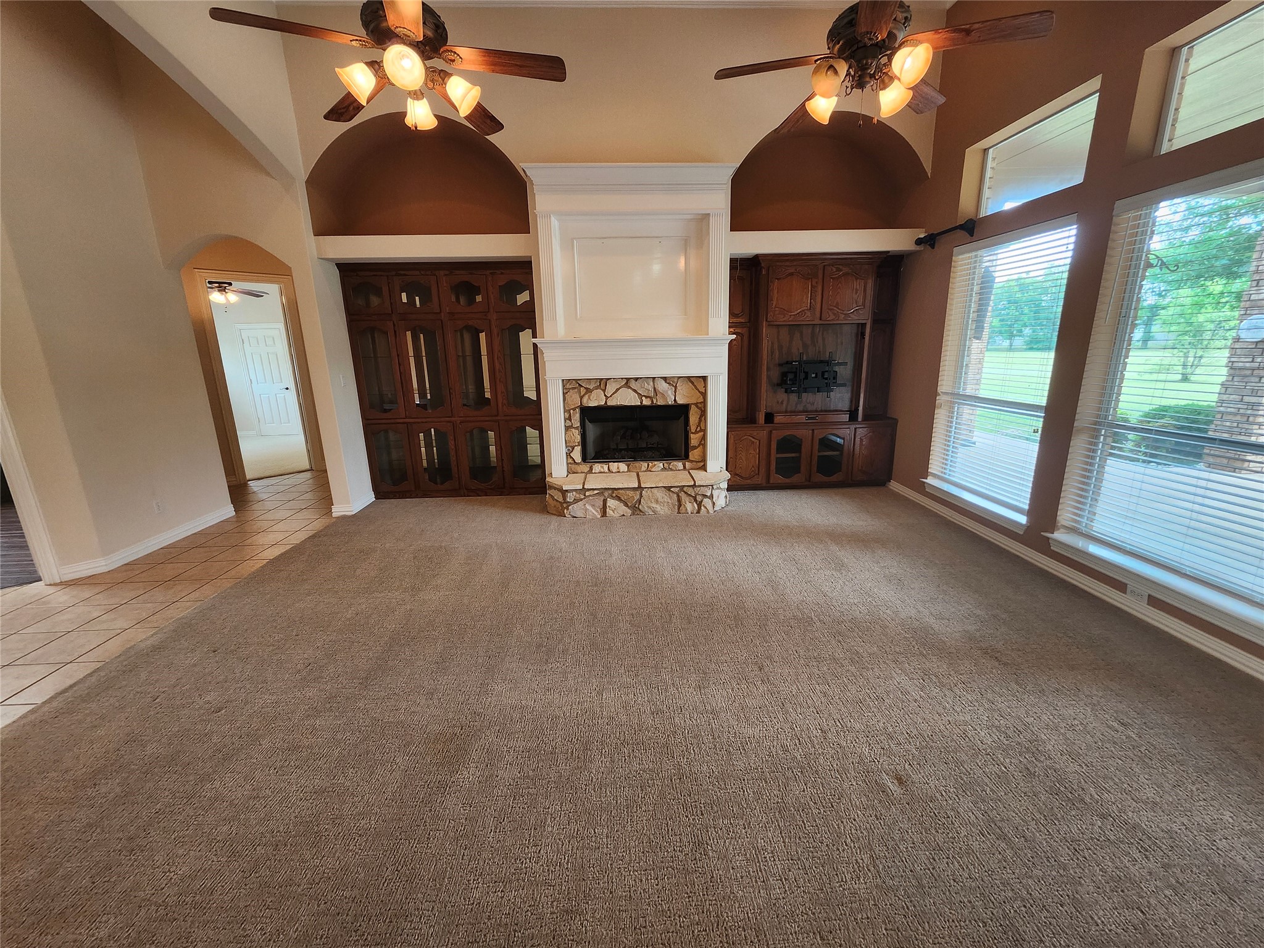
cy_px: 474
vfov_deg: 89.9
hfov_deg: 106.2
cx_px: 632
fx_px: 475
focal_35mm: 13
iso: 125
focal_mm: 1.74
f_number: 2.2
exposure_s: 1/60
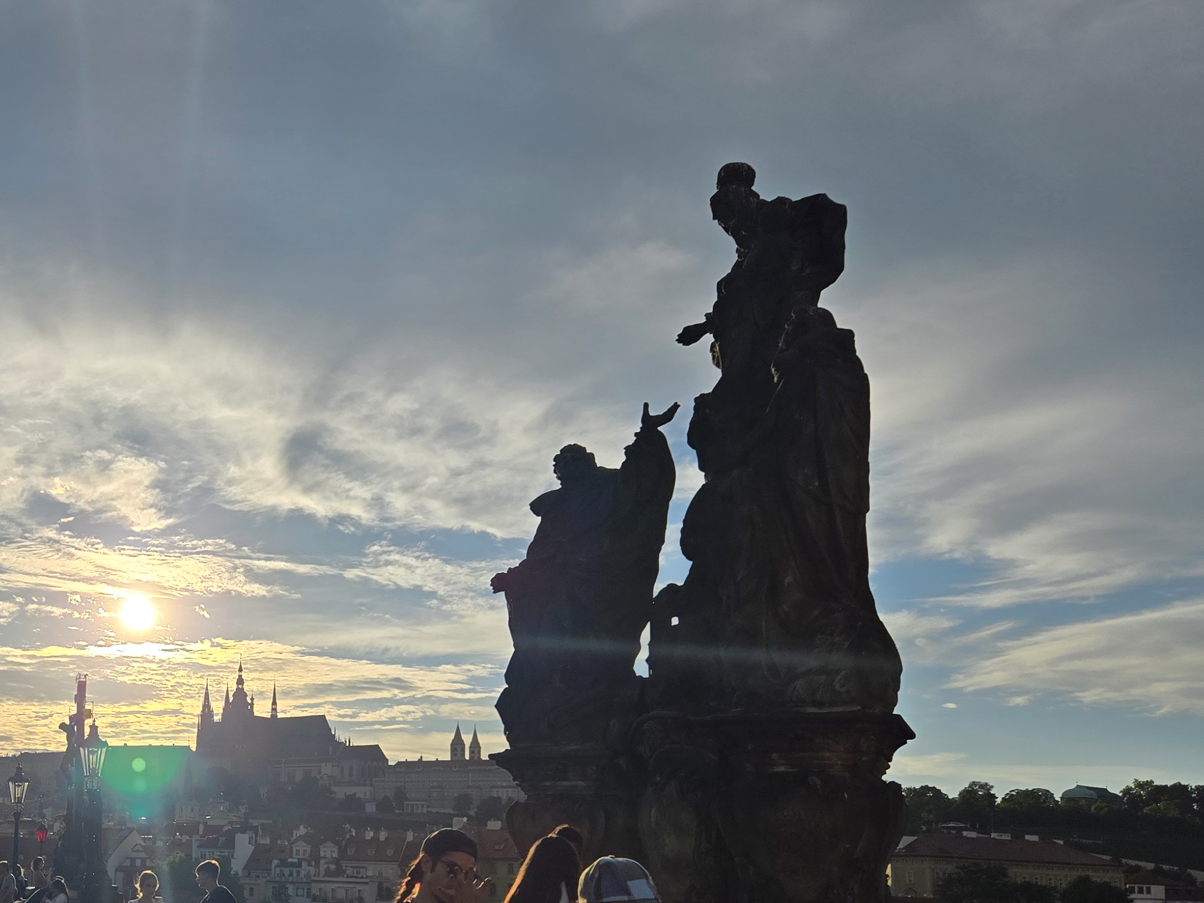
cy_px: 682
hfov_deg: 40.5
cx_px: 119
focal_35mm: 43
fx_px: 1496
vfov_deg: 32.9
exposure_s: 1/9322
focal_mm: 5.4
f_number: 1.8
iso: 25
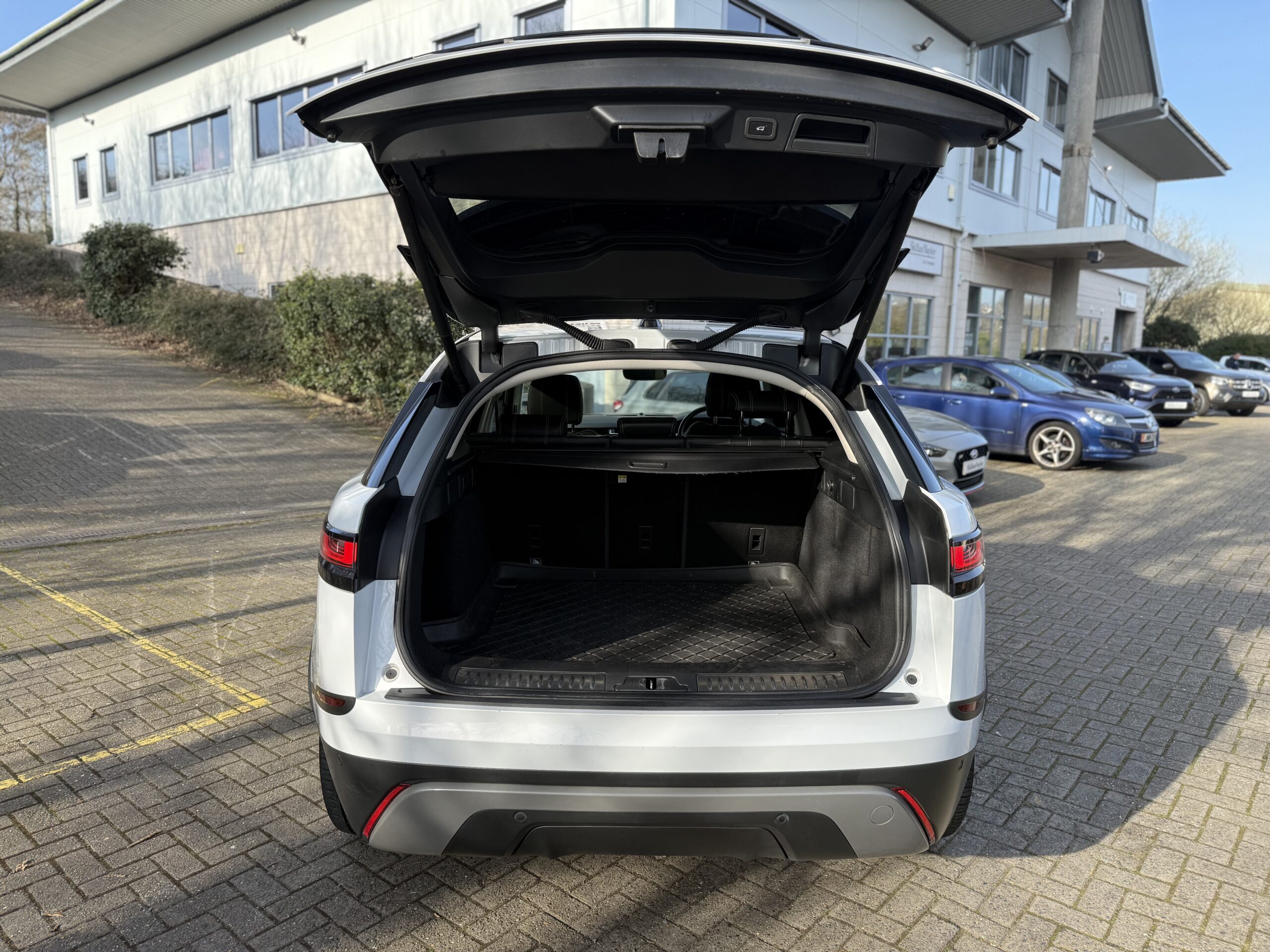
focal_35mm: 24
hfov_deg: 71.6
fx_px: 881
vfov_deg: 56.8
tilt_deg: -7.1
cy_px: 476
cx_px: 635
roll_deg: -1.2
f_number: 1.78
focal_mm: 6.76
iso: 100
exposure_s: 1/1250
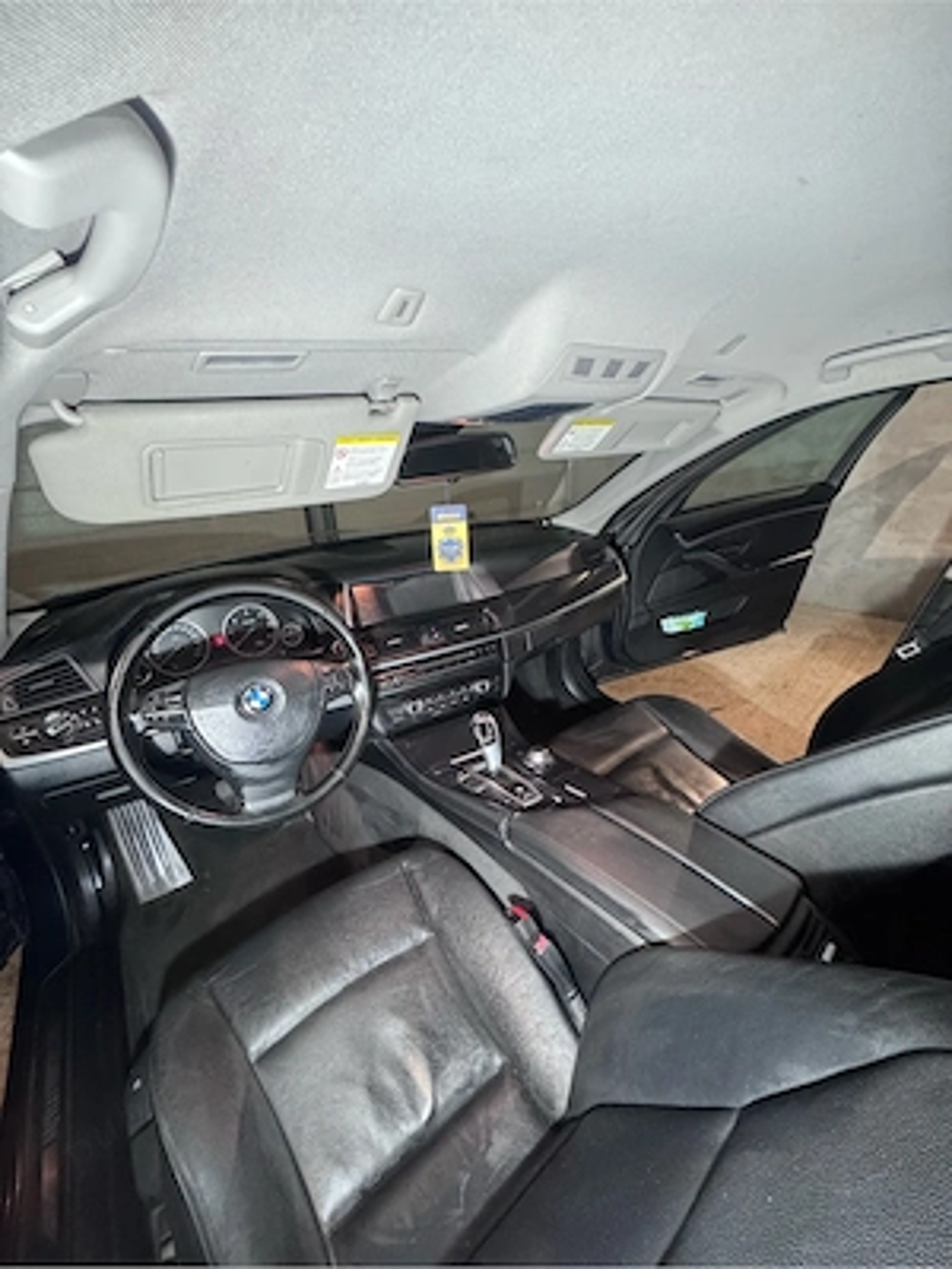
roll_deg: +3.1
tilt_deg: -21.0
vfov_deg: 102.1
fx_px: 513
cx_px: 476
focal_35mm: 14
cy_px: 634
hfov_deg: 85.7
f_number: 2.2
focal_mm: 2.22
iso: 800
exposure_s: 1/50
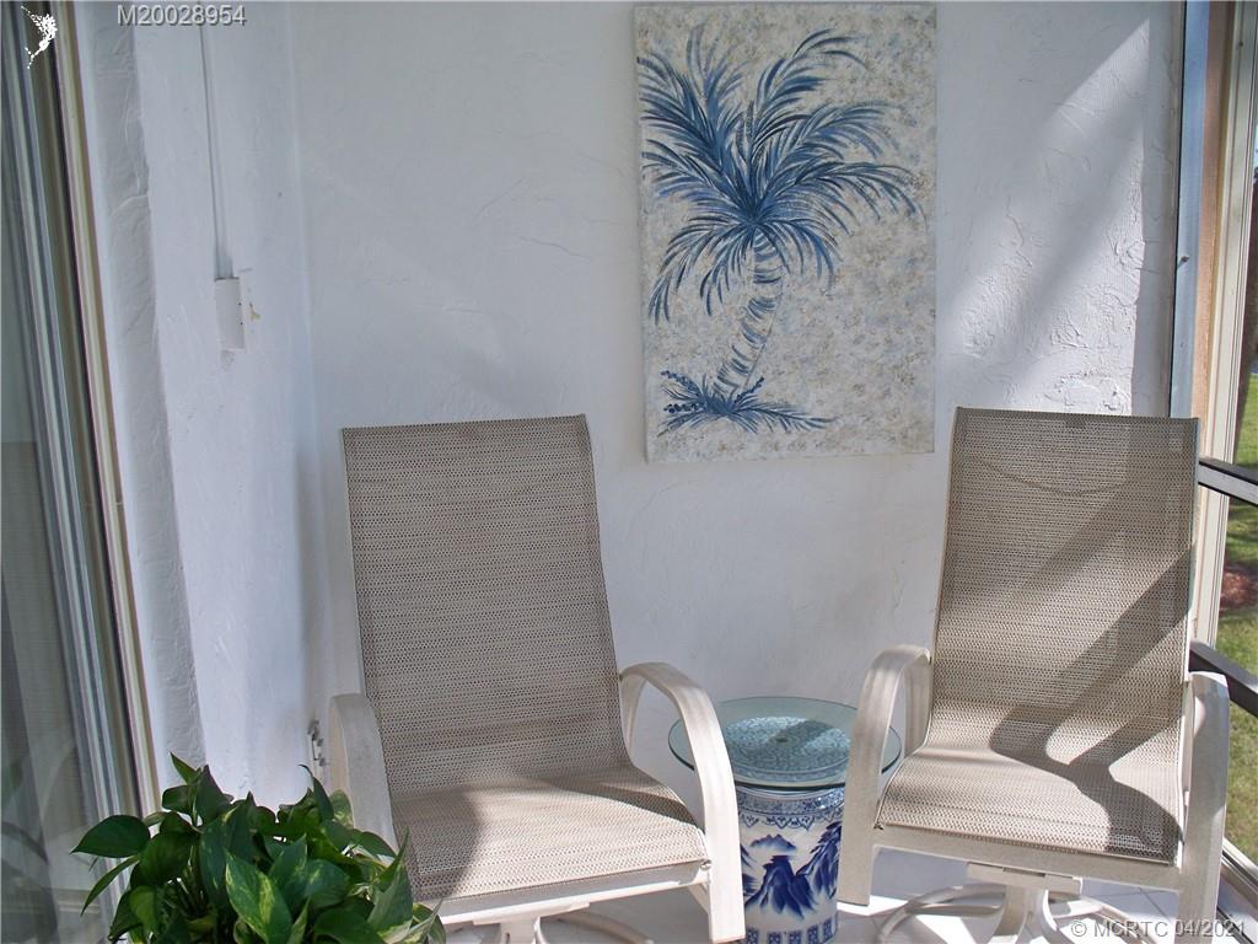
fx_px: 1272
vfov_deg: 40.7
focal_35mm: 35
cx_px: 629
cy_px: 472
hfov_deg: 52.6
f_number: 2.8
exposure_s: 1/400
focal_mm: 7.54
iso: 80
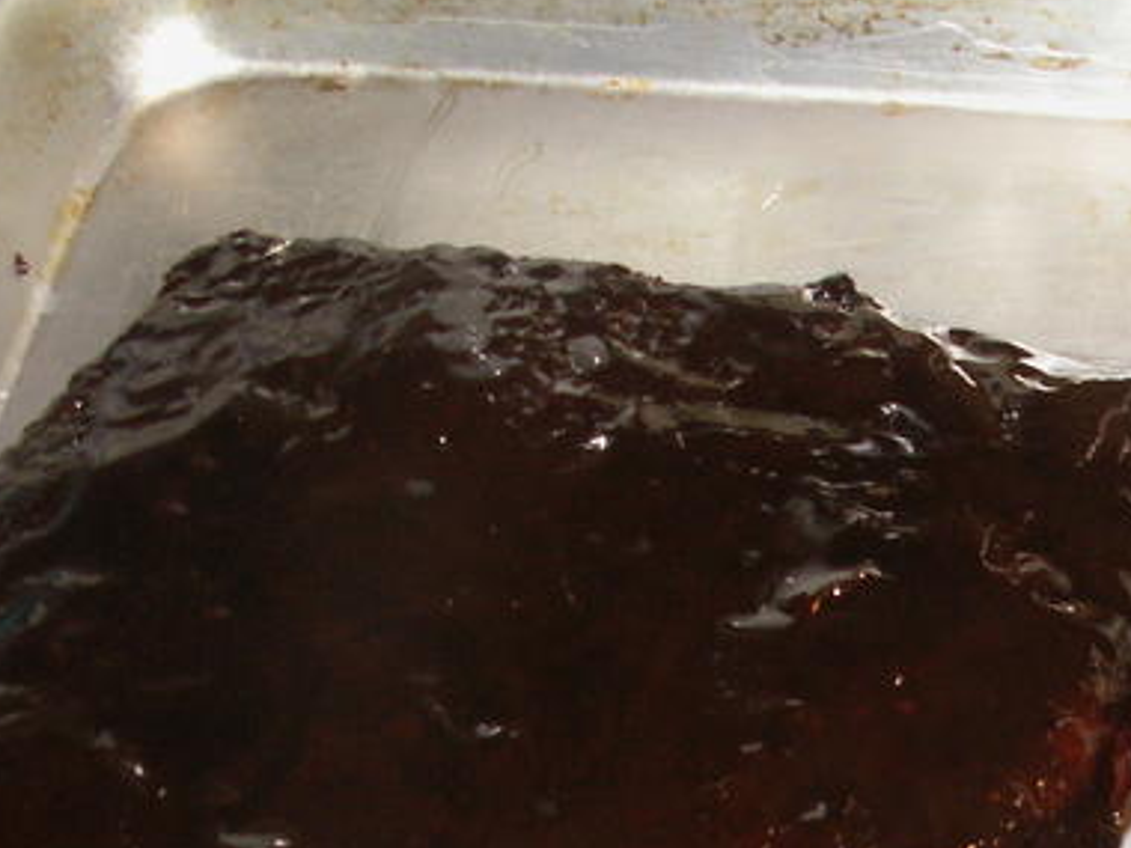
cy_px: 980
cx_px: 1292
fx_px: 2712
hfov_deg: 22.1
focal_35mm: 83
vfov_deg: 17.1
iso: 160
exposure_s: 1/40
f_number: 2.8
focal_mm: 5.86
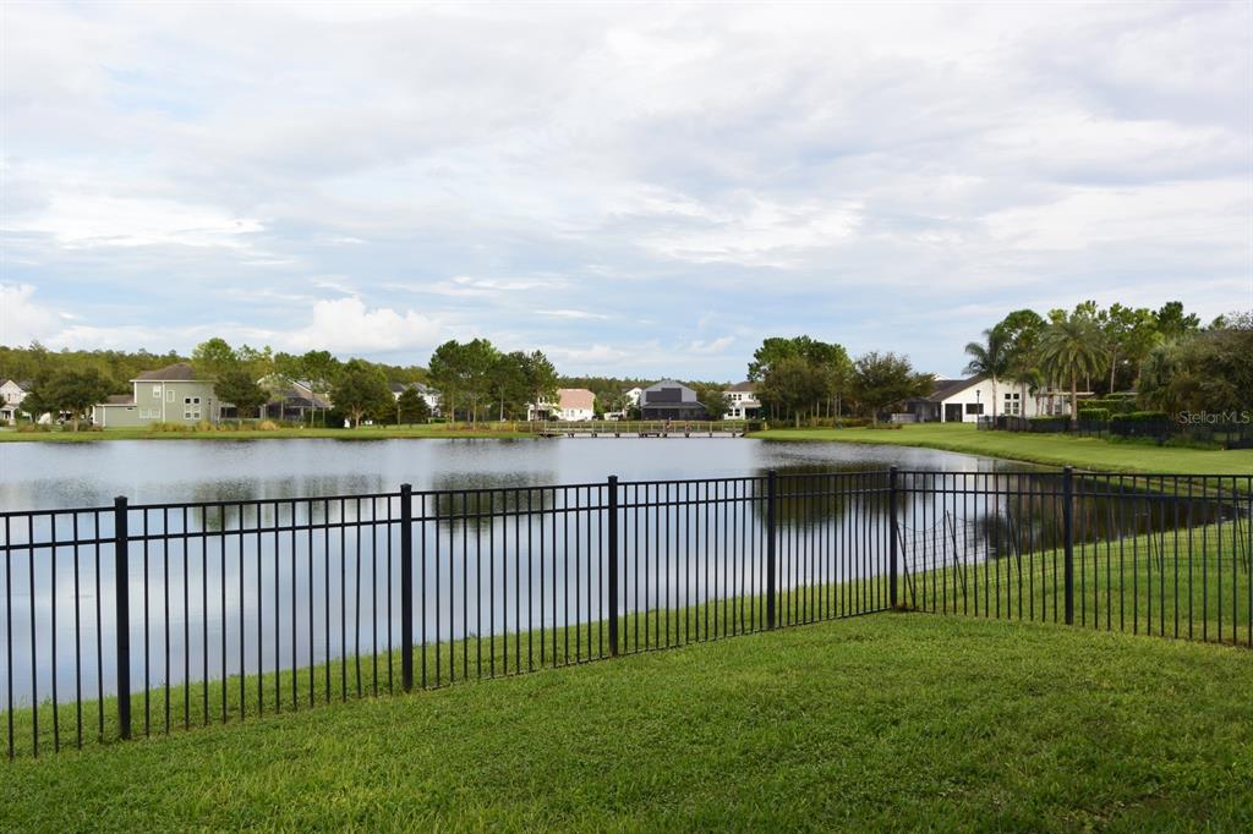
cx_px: 626
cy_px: 417
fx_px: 1218
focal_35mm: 35
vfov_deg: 37.8
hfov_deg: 54.4
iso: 160
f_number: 5.6
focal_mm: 13
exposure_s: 1/160
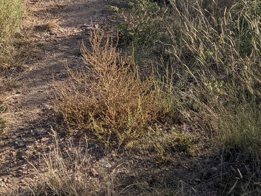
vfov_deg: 16.7
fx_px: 611
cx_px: 90
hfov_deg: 24.0
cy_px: -93
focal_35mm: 81
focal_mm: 4.44
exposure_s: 1/3906
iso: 58
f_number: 1.8
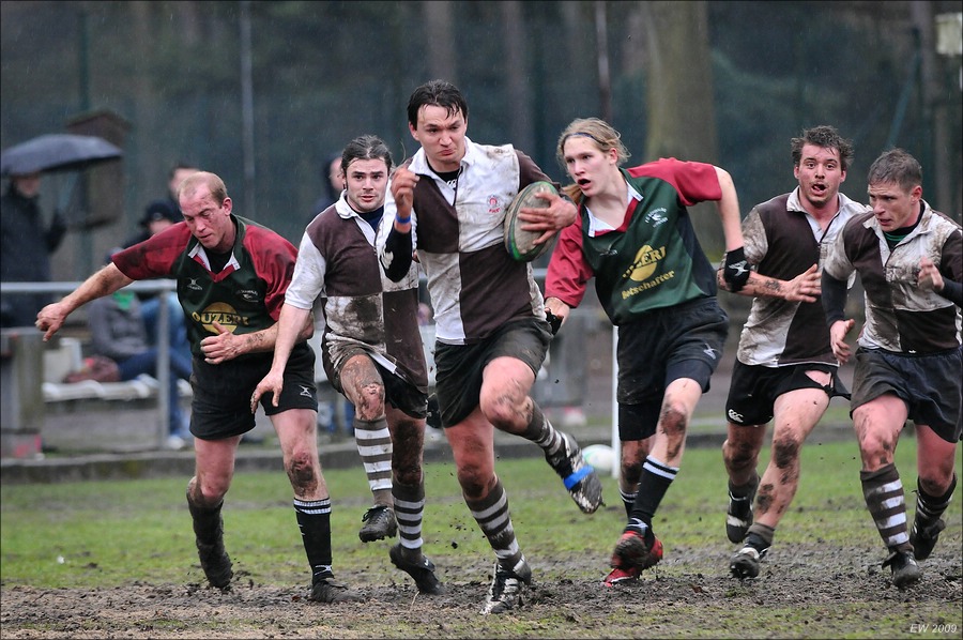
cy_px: 320
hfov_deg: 4.9
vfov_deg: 3.3
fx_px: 11223
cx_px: 482
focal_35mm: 420
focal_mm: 280
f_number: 4
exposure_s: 1/250
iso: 1000
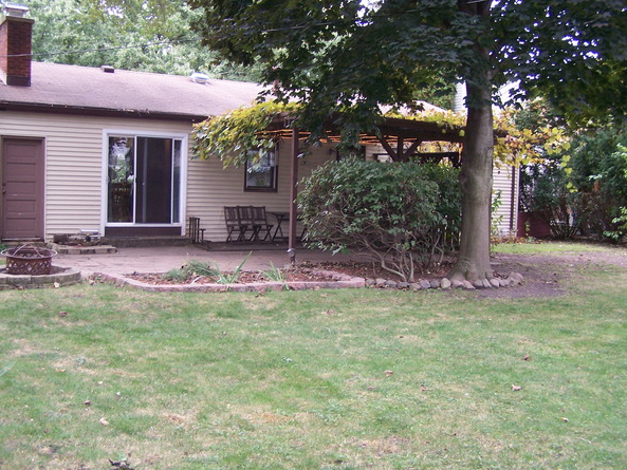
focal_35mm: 41
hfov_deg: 45.8
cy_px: 228
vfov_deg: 35.1
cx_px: 298
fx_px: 743
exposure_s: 1/80
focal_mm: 6.3
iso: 140
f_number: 2.8
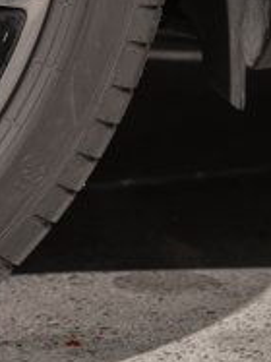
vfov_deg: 7.8
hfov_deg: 5.8
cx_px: -360
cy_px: -167
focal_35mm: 248
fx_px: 2592
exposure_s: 1/50
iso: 200
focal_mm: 47
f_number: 4.5
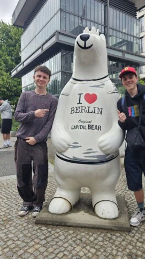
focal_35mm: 26
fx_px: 178
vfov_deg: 71.9
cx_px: 94
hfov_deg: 43.9
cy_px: 126
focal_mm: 6.3
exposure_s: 1/180
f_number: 1.7
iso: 25
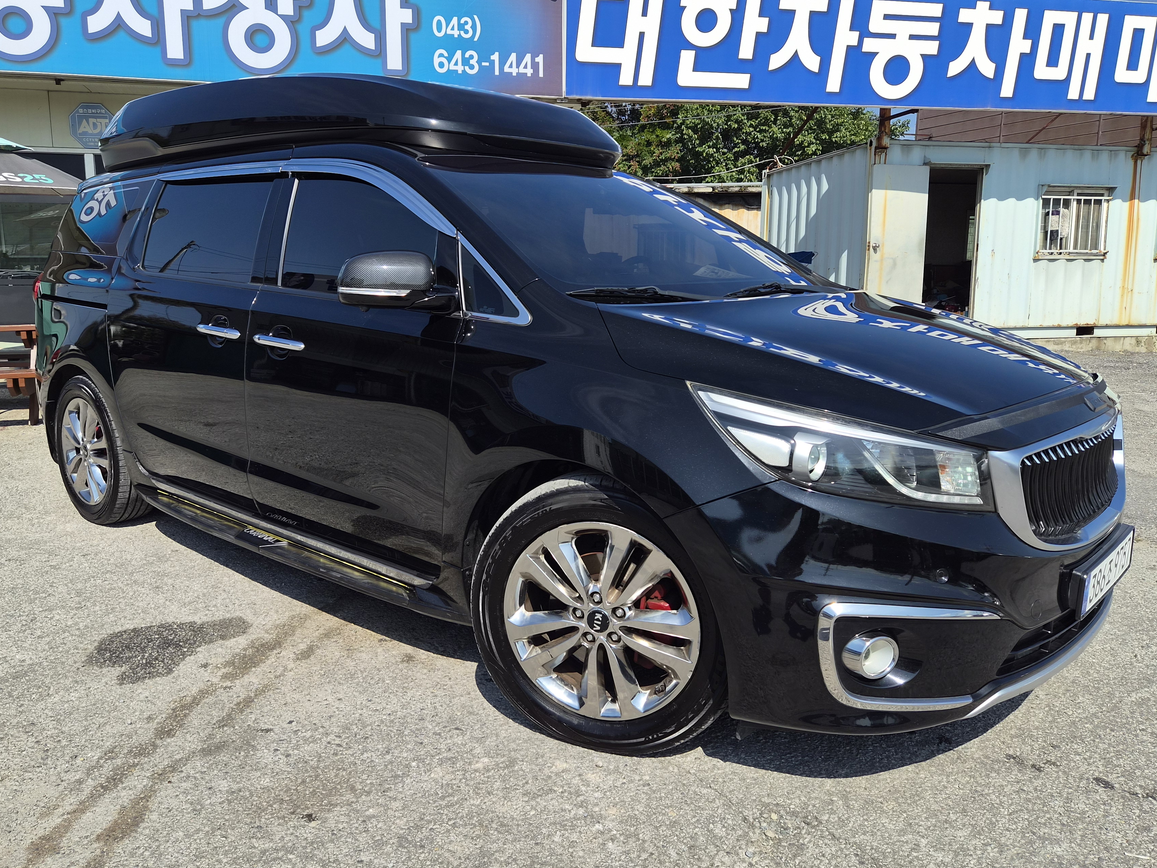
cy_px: 441
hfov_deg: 65.2
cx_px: 518
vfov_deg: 51.4
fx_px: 903
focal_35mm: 27
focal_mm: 5.4
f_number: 1.8
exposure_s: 1/3384
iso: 50
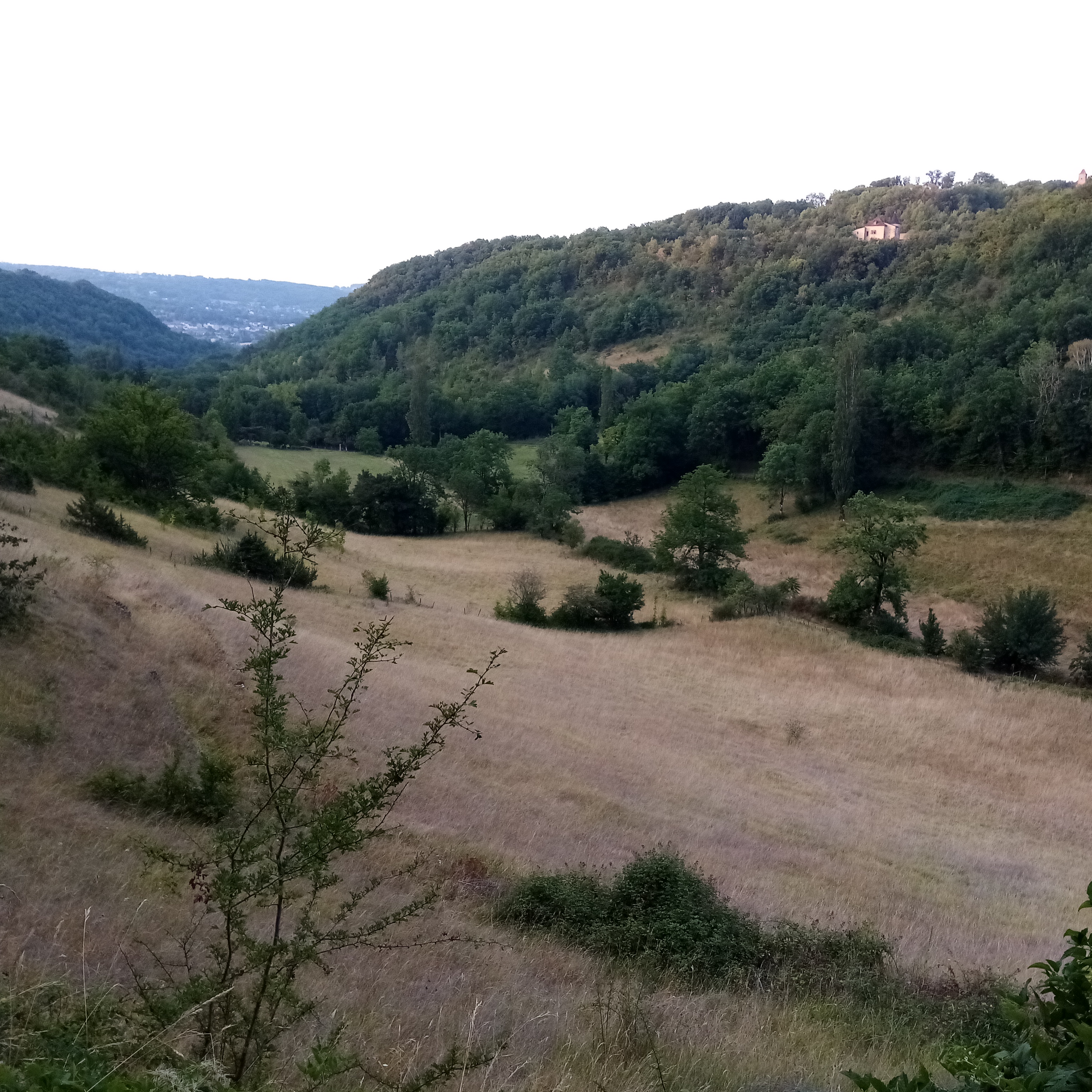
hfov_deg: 52.3
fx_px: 1106
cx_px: 634
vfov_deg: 52.5
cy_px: 552
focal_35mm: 31
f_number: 1.8
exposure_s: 1/111
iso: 104
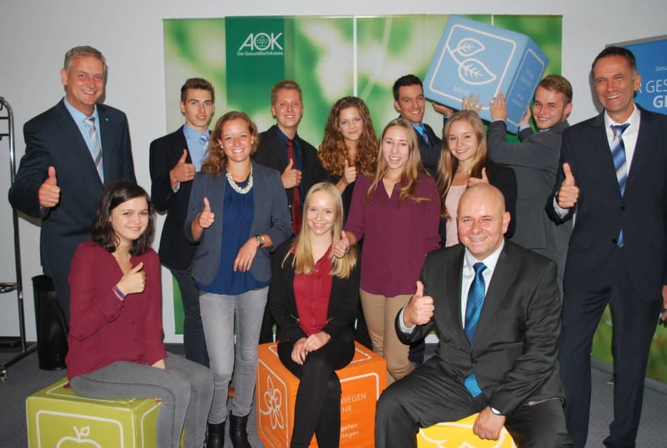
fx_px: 613
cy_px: 224
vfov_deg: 40.2
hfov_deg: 57.1
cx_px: 334
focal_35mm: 33
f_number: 4
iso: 200
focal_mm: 22
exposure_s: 1/60
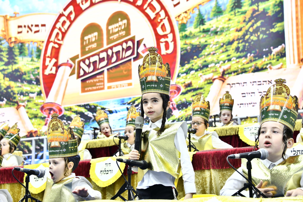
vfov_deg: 20.0
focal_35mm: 68
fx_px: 572
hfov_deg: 29.7
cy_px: 101
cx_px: 152
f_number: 5.6
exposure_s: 1/100
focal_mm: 68
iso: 1250
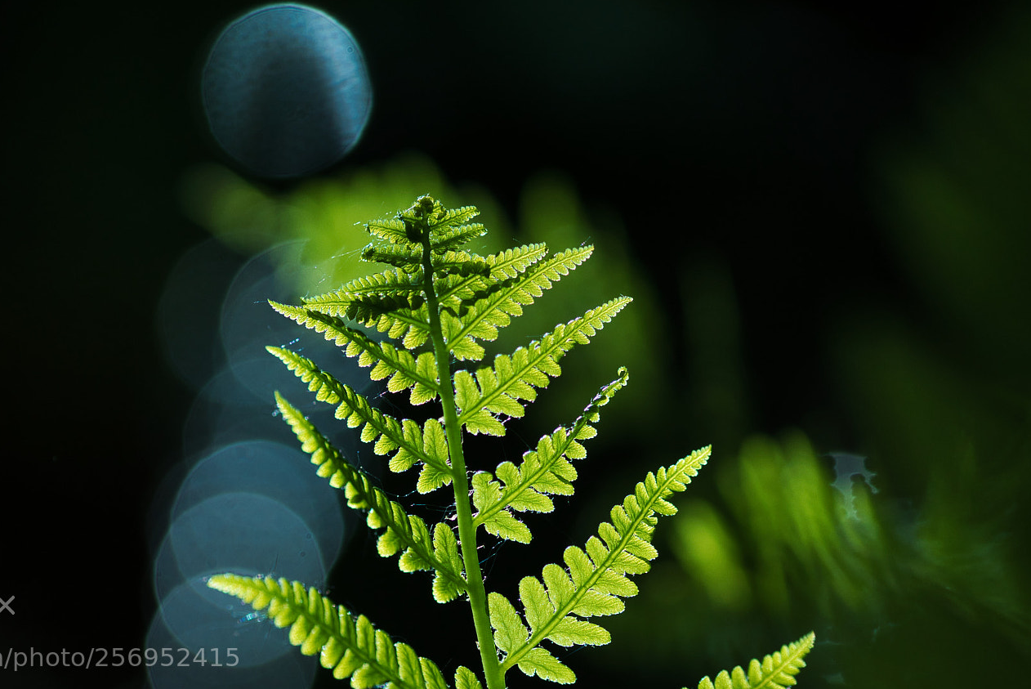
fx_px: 5720
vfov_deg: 6.9
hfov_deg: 10.3
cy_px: 285
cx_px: 466
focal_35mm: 200
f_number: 3.5
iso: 400
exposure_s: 1/4000
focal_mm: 105
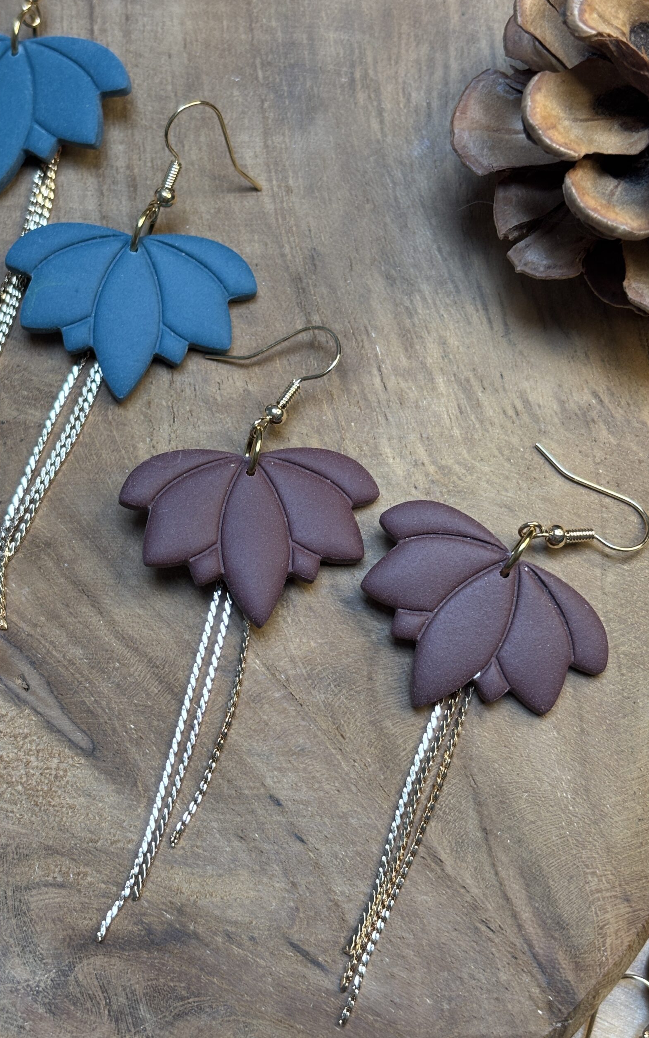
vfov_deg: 36.3
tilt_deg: -73.9
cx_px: 271
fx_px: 1585
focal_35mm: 56
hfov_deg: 23.1
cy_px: 511
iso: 64
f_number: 1.6
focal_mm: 5.96
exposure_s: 1/60
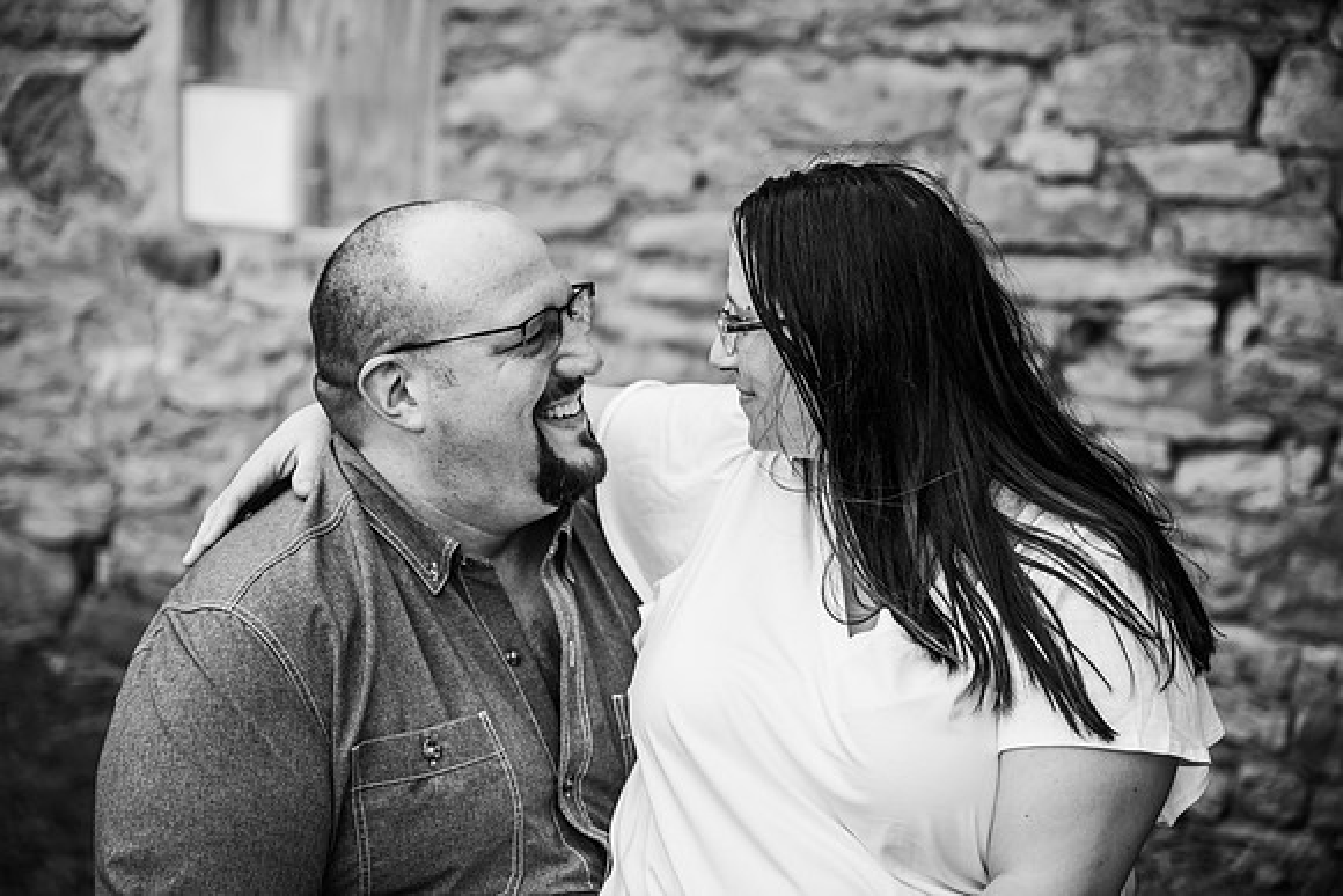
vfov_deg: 19.5
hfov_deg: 28.8
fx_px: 2612
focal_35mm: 70
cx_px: 672
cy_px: 448
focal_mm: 70
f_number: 3.2
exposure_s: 1/400
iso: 320
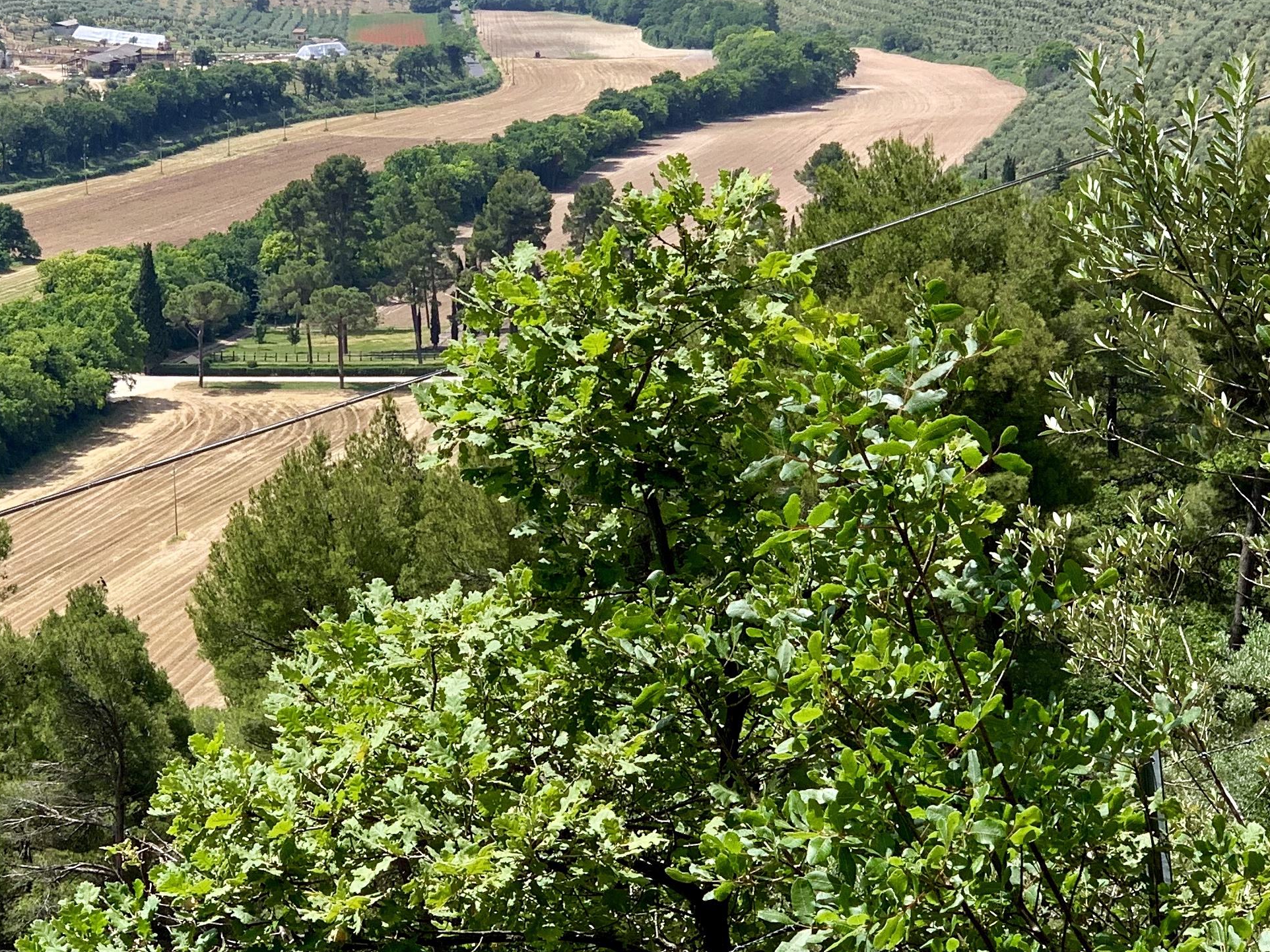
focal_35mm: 109
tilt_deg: -10.5
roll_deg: +1.6
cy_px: 420
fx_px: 3999
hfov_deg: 18.0
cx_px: 448
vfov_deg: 13.6
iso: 16
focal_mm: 6
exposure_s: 1/727
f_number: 2.4
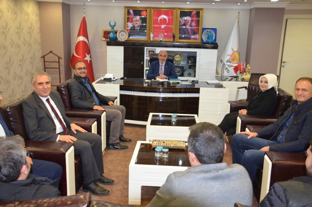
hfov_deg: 51.4
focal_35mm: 38
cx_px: 156
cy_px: 104
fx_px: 324
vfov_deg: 35.3
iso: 1000
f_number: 4
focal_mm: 25
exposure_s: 1/60
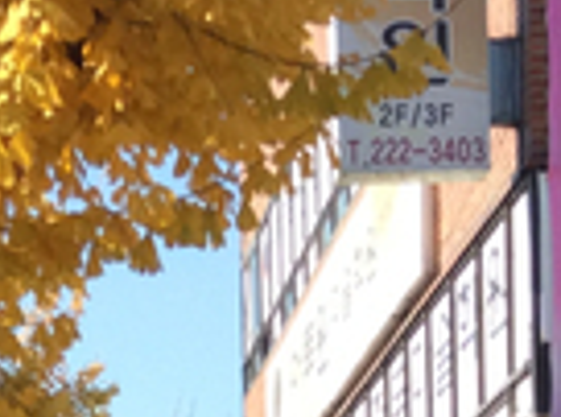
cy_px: 801
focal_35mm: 170
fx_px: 2745
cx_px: 23
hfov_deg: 11.6
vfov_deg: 8.3
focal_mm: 3.3
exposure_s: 1/880
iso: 32
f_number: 2.4
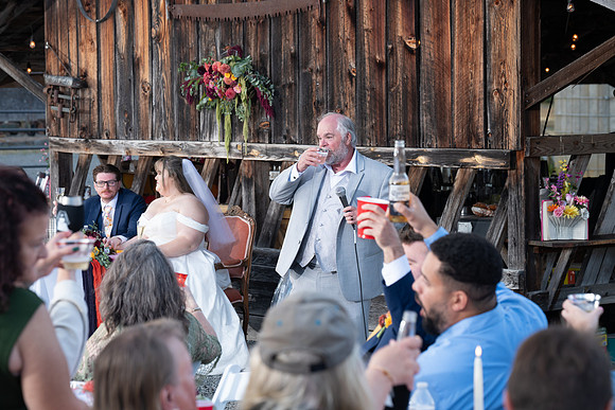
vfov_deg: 13.8
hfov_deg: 20.6
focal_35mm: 99
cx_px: 308
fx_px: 1692
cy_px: 205
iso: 320
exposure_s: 1/125
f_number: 5.6
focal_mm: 99
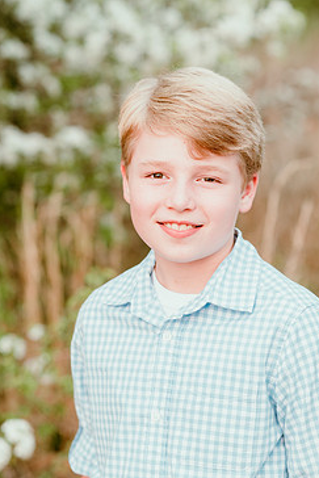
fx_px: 1394
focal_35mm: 105
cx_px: 189
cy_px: 284
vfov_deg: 19.4
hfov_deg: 13.0
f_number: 3.2
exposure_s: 1/160
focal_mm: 85
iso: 100
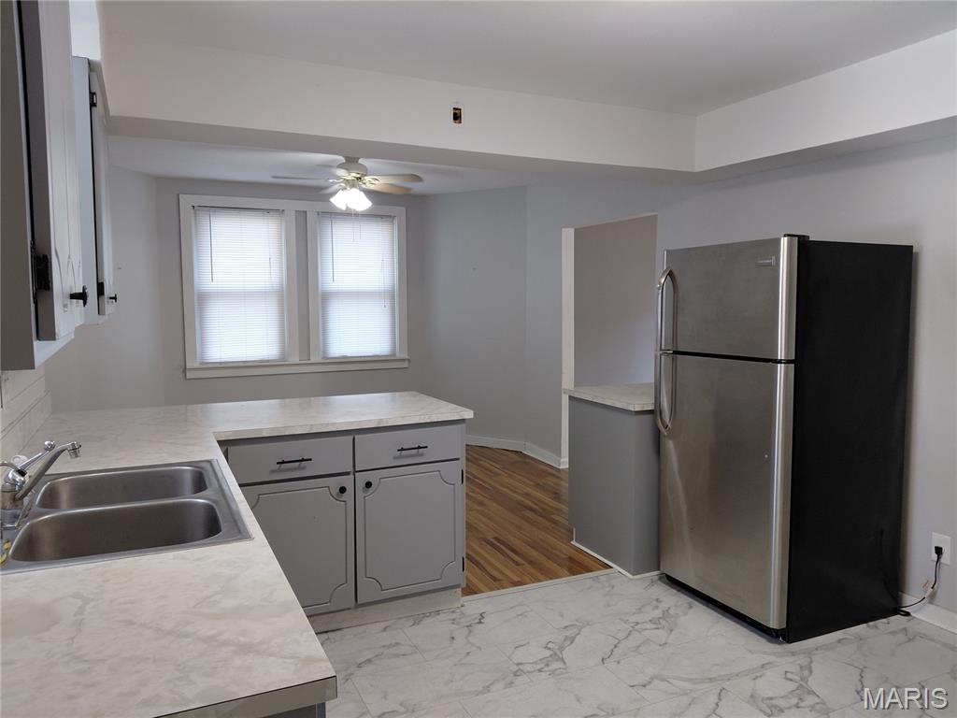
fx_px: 691
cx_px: 478
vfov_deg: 54.9
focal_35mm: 25
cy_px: 359
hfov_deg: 69.4
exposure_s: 1/60
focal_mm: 4.69
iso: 125
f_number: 1.8
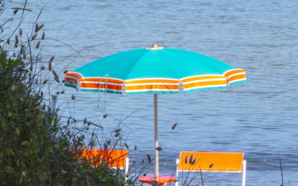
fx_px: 2998
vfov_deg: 3.6
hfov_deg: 5.6
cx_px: 510
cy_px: 49
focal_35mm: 369
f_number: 8
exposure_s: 1/320
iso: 100
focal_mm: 55
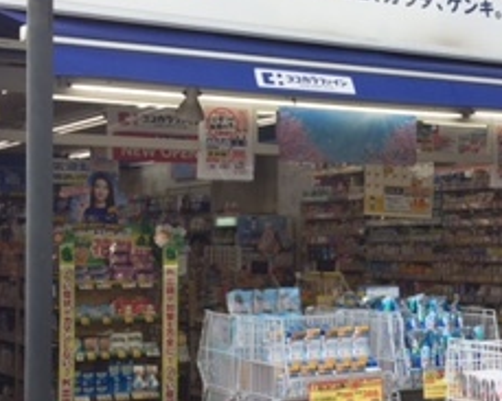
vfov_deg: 19.4
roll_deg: -0.2
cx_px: 504
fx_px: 1173
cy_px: 248
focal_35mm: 79
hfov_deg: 23.1
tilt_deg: +1.2
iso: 32
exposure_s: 1/565
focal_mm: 4.15
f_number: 2.2
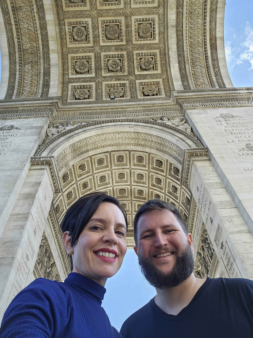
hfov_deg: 54.9
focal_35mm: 25
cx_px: 126
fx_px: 244
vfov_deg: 69.4
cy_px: 169
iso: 25
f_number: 2.2
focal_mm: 3.3
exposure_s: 1/139
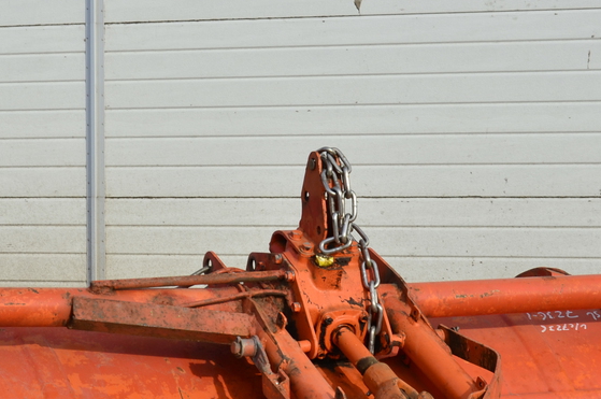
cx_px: 269
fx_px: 2003
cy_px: 328
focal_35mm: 120
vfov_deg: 11.3
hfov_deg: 17.1
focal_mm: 35
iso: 125
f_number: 10
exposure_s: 1/250
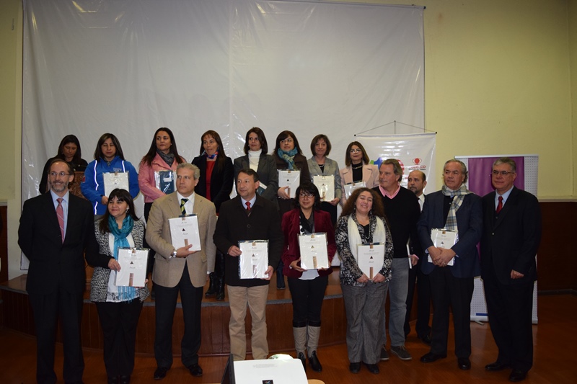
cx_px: 288
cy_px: 192
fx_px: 433
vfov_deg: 47.9
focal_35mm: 27
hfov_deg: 67.4
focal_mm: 18
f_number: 3.5
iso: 1400
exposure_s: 1/60
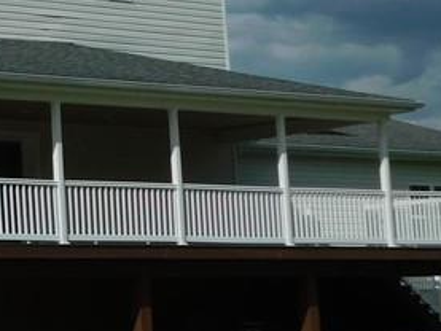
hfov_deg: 12.4
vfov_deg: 10.0
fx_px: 1886
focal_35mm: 148
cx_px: -291
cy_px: 138
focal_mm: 7.1
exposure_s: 1/1000
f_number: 7.2
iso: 125
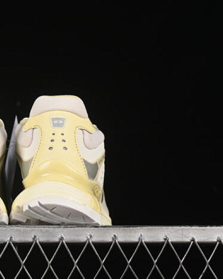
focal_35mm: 121
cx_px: 23
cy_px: 126
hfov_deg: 12.7
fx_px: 998
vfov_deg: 15.9
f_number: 8
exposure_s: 1/80
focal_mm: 50
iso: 160
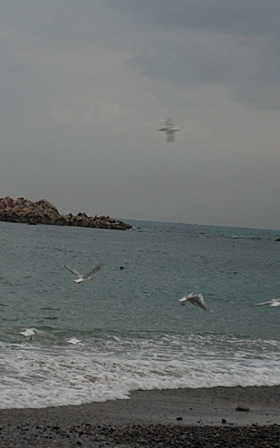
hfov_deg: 10.9
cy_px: 218
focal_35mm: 119
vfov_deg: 17.5
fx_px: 1452
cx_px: 10
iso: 400
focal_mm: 48
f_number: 6.3
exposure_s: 1/80
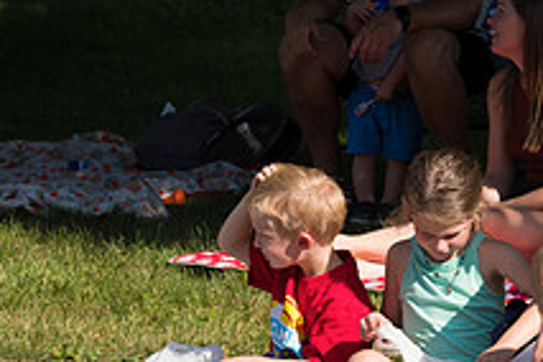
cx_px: 670
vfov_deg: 5.1
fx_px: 4027
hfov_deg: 7.6
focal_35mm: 267
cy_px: 243
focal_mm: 98
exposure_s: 1/800
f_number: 6.3
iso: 320
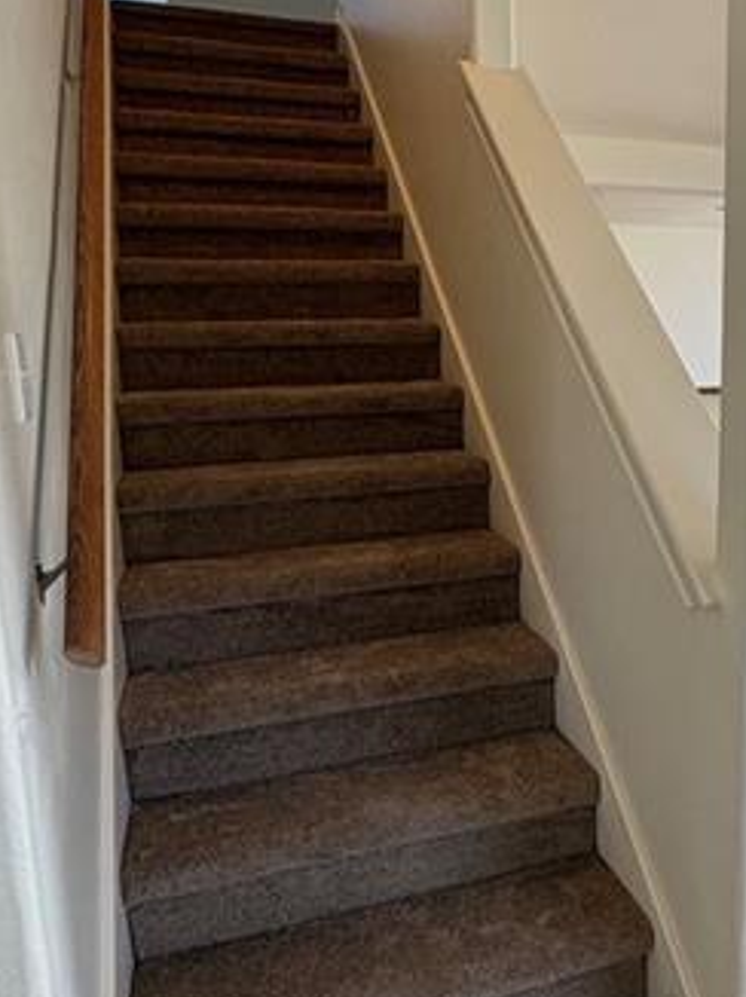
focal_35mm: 33
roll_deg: -0.1
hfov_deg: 40.9
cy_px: 529
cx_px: 608
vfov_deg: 55.3
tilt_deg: -11.5
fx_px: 949
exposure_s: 1/120
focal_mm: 2.22
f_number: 2.2
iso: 200
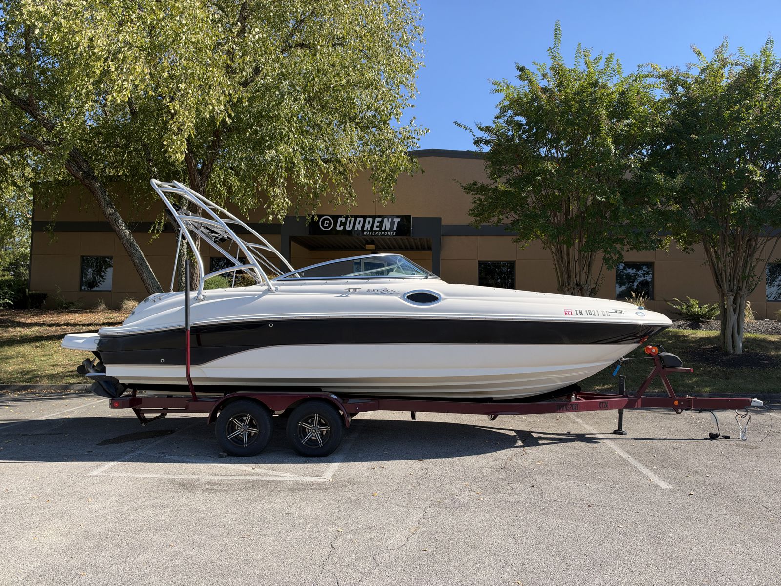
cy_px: 293
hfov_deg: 71.6
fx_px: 541
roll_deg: -1.6
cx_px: 390
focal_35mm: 24
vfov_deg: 56.8
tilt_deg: +3.0
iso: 64
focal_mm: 6.93
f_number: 1.8
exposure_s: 1/2033
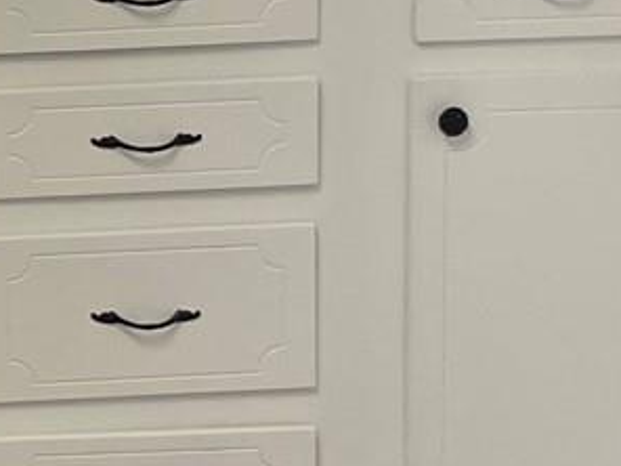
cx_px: -363
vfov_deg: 8.1
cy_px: -134
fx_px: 3229
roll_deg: +0.8
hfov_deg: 10.5
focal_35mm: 180
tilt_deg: -8.6
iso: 80
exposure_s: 1/120
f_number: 1.6
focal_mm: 4.2
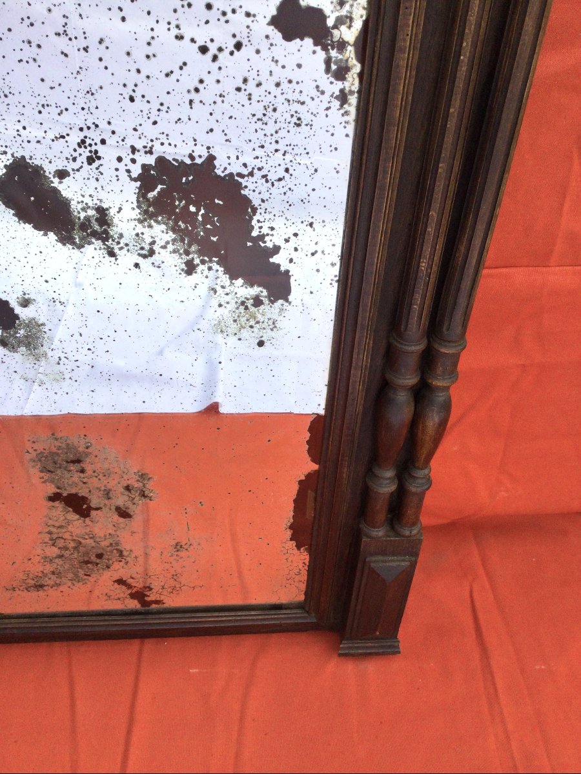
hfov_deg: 45.4
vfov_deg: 58.4
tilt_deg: -47.1
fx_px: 694
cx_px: 290
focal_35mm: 31
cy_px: 387
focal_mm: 3.3
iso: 25
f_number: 2.4
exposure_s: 1/397
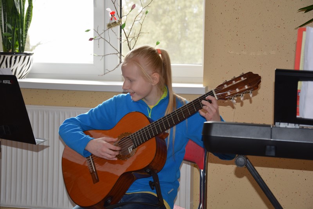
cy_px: 104
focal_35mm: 78
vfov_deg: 17.5
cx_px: 156
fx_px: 679
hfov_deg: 26.0
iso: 800
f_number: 5
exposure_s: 1/60
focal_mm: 52
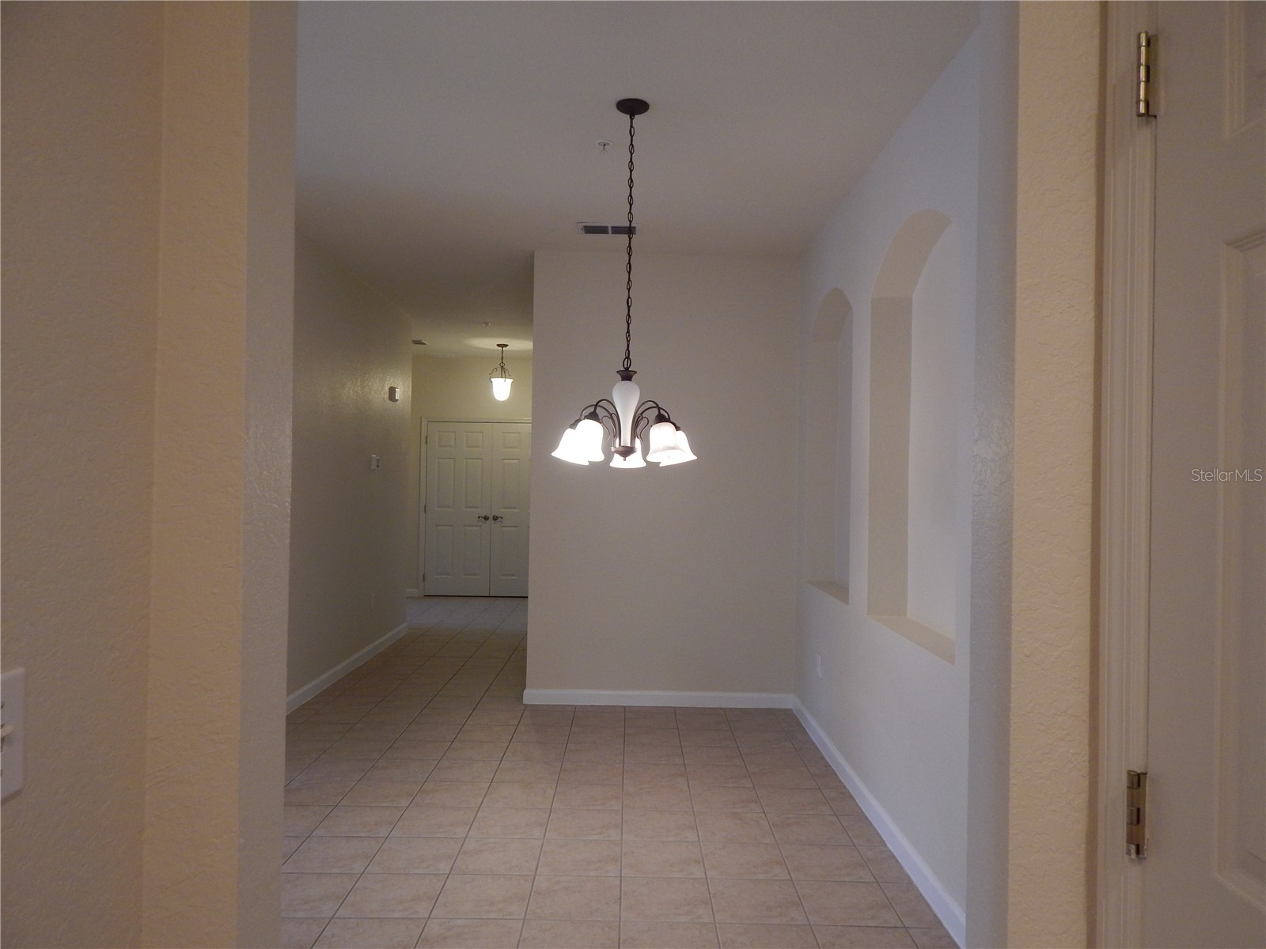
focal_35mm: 22
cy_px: 474
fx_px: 805
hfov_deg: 76.4
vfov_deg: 61.1
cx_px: 633
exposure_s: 1/30
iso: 200
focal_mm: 4
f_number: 3
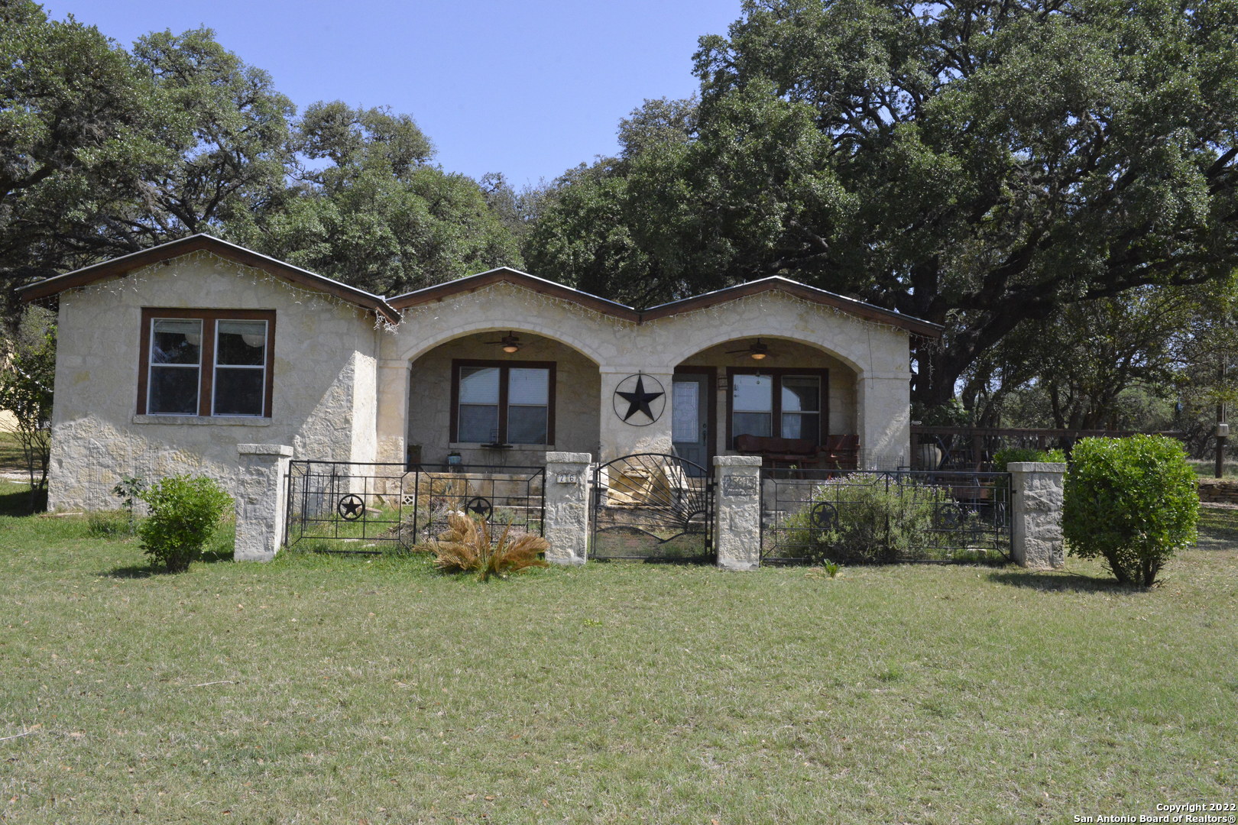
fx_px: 1066
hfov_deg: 60.3
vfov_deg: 42.3
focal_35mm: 31
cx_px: 619
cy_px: 412
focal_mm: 31
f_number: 13
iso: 6400
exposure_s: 1/1250
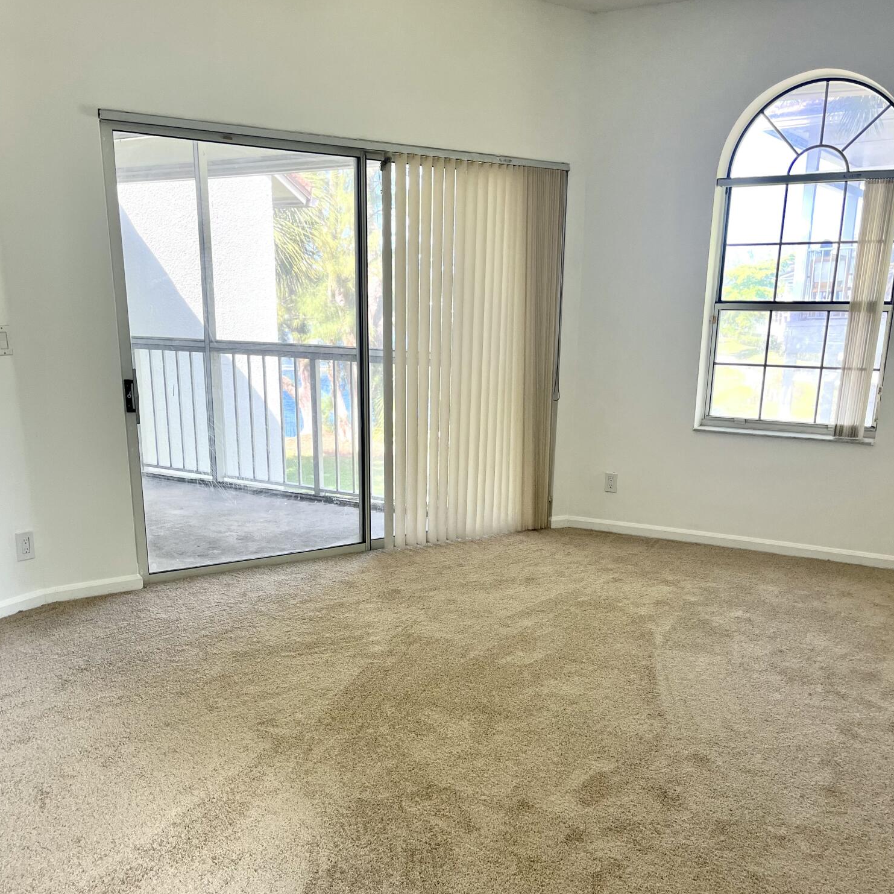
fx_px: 906
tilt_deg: -15.8
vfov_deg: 52.1
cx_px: 448
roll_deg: -0.3
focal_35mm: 31
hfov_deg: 52.5
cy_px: 548
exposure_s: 1/122
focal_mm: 5.1
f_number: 1.6
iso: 80
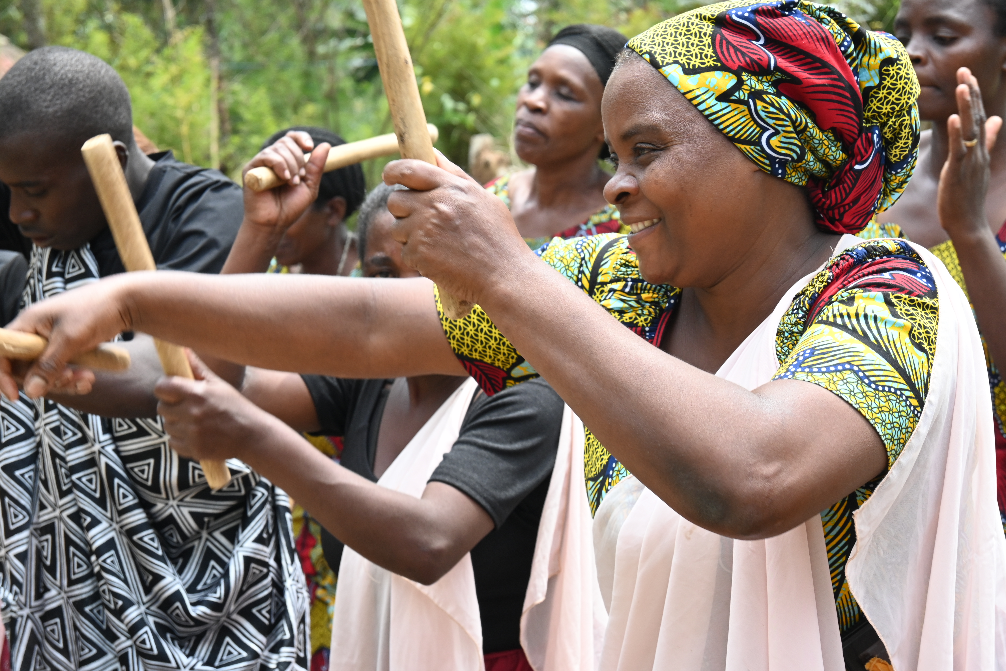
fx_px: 2096
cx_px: 503
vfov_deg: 18.2
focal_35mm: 75
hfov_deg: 27.0
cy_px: 336
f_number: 6.3
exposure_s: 1/250
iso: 400
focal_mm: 50
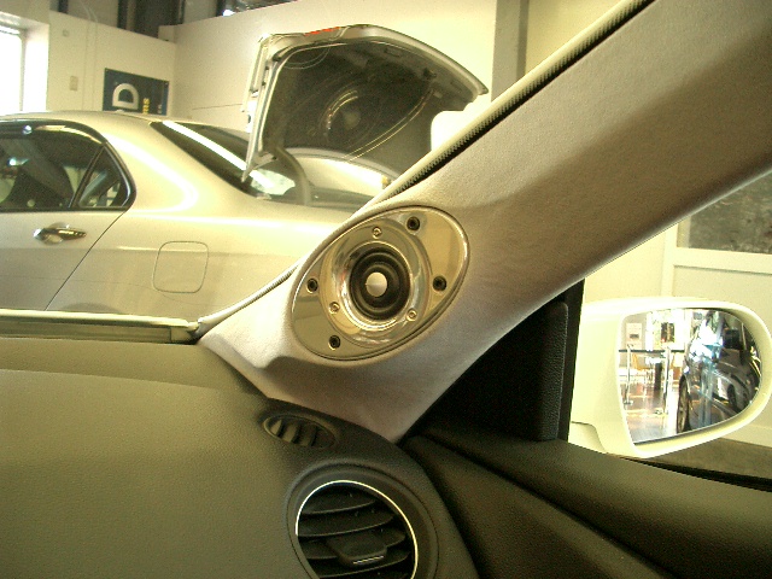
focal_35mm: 35
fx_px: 781
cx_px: 386
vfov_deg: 40.7
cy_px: 290
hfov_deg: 52.6
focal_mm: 5.8
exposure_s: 1/30
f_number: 2.6
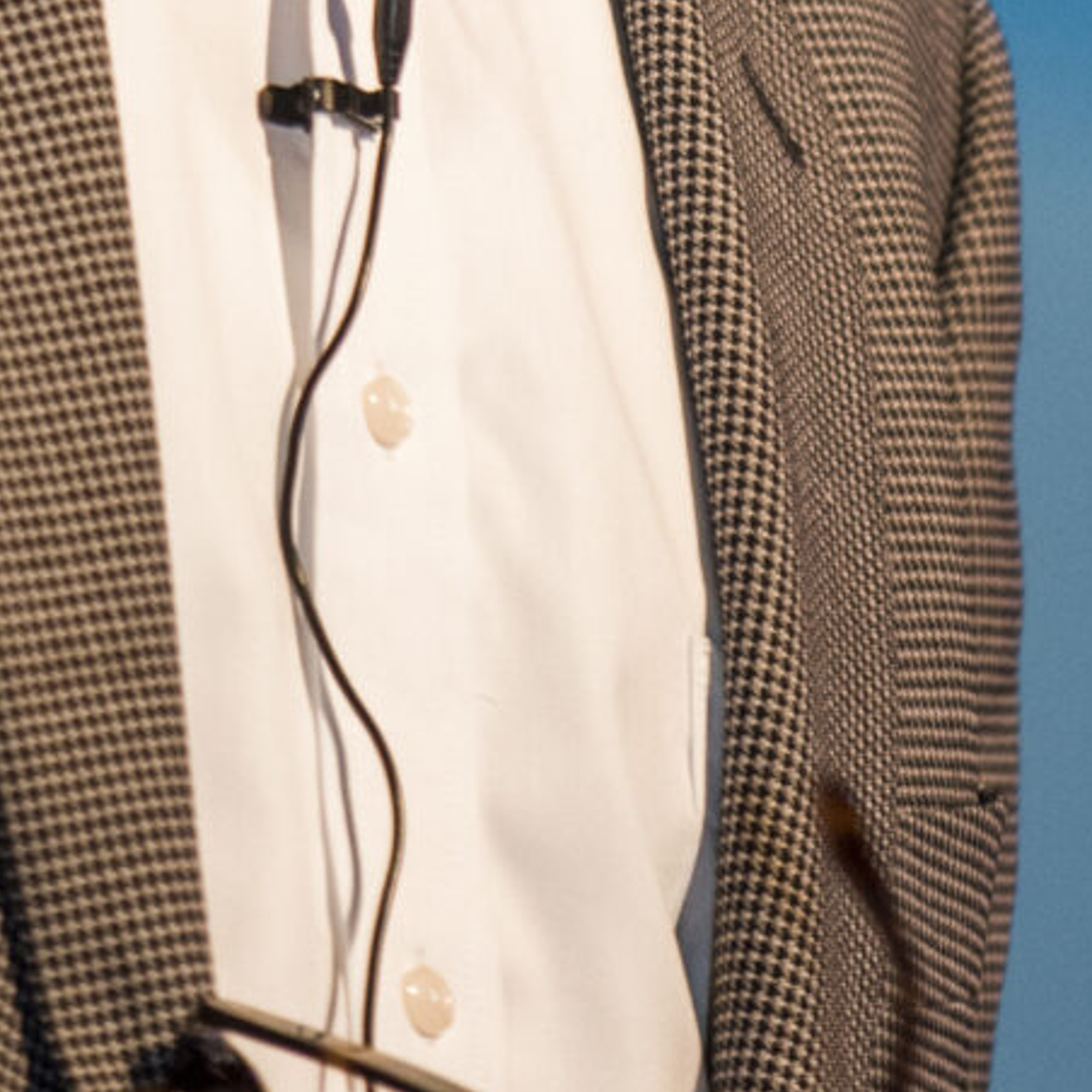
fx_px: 34370
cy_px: -1201
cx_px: 170
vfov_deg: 1.8
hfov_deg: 1.8
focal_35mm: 963
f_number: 2.8
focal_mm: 200
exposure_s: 1/125
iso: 800
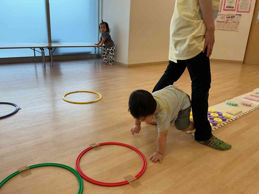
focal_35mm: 29
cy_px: 97
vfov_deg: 48.2
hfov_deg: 61.7
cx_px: 130
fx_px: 217
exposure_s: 1/120
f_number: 1.8
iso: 25
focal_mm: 3
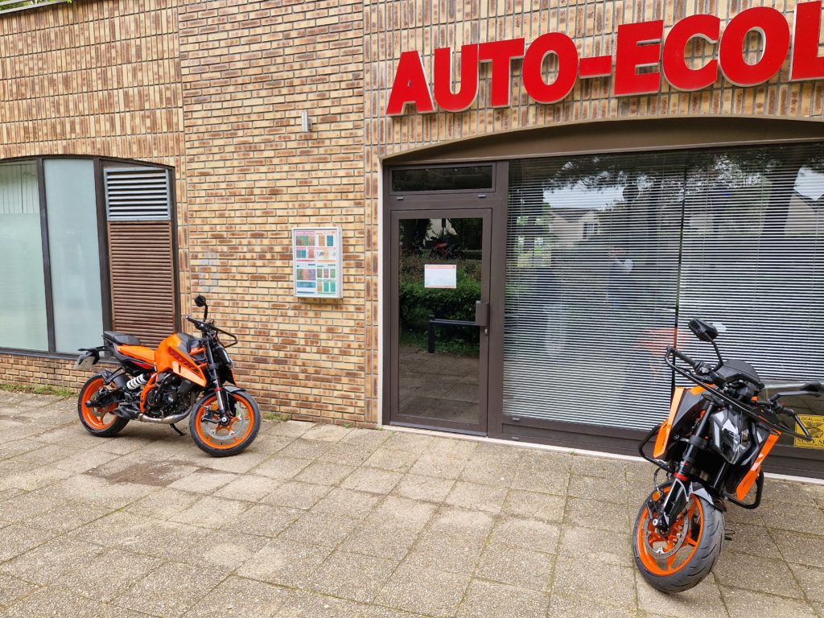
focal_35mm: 23
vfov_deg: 58.9
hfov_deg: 73.9
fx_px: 547
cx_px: 412
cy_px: 309
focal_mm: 5.4
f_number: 1.8
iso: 50
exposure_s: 1/180
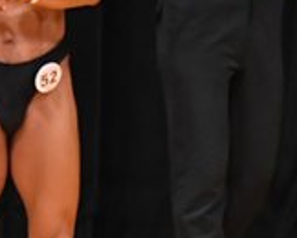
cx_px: 611
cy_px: 280
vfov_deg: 1.4
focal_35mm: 1143
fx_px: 10059
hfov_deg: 1.7
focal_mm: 170
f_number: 5.6
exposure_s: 1/400
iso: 4000
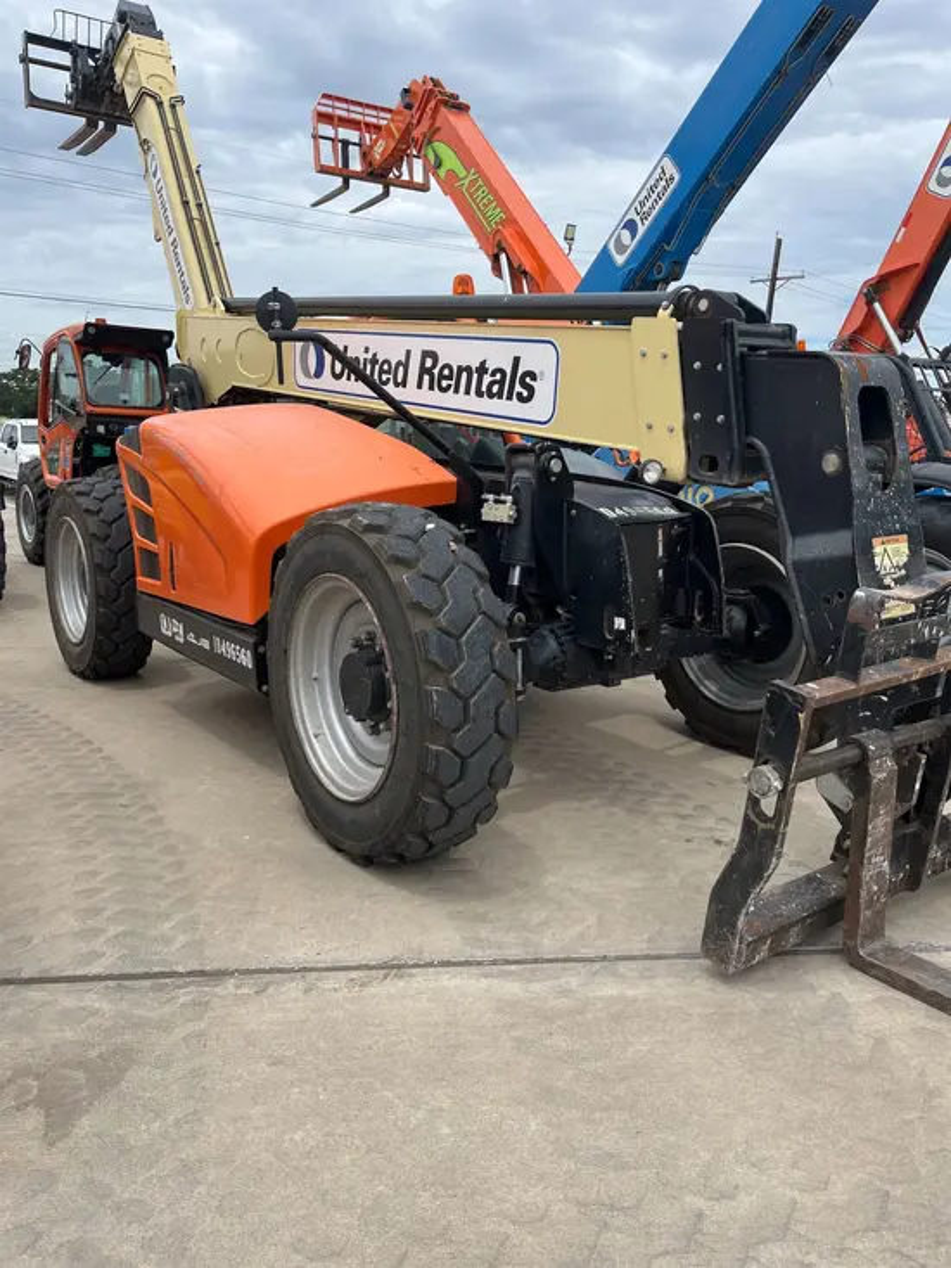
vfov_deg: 67.3
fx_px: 952
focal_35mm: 26
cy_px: 634
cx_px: 476
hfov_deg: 53.1
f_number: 1.6
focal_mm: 5.1
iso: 50
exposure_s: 1/4016
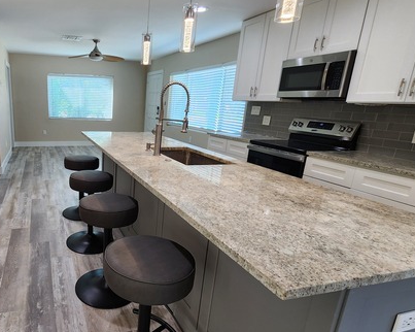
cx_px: 114
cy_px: 179
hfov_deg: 73.3
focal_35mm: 21
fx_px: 258
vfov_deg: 65.4
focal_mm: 2.2
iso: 125
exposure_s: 1/60
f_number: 2.2
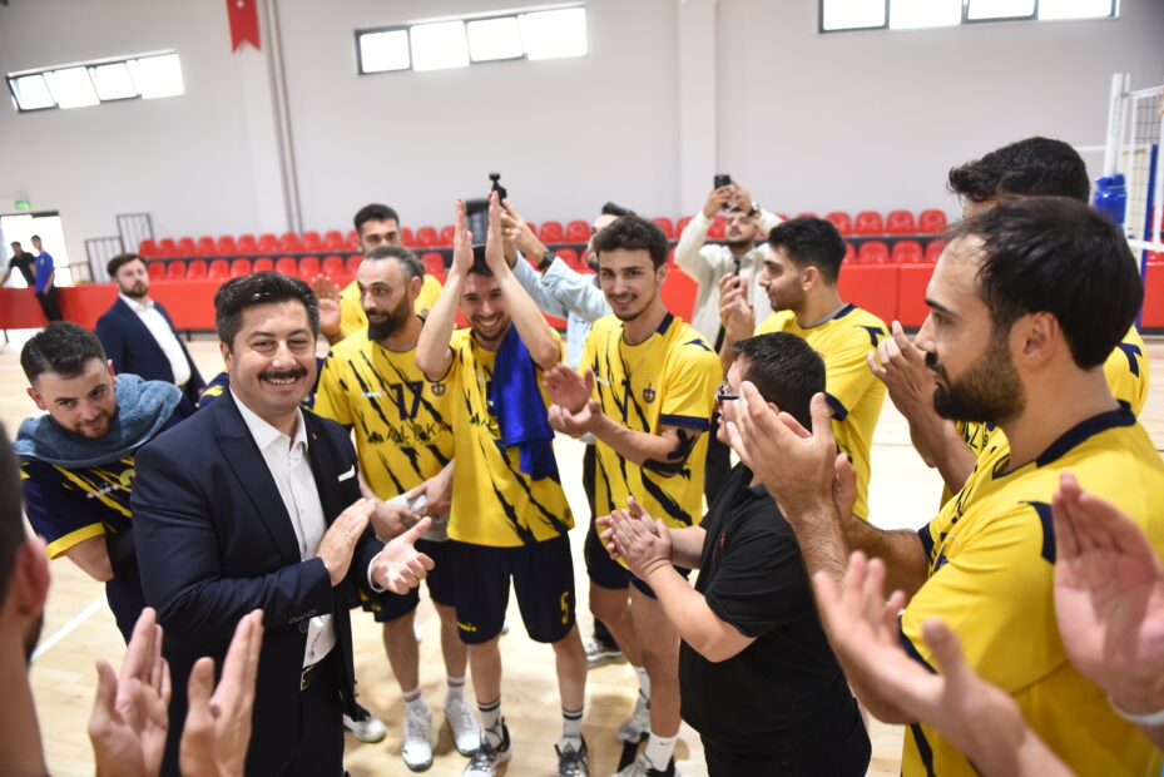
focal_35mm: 24
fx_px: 776
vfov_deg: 53.2
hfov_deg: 73.7
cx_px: 582
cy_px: 388
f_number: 2.8
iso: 1600
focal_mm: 24
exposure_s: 1/200
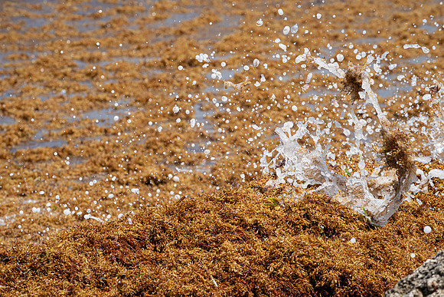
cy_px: 148
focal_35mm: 212
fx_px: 2615
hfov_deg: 9.7
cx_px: 222
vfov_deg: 6.5
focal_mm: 212
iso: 640
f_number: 10
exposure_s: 1/1250
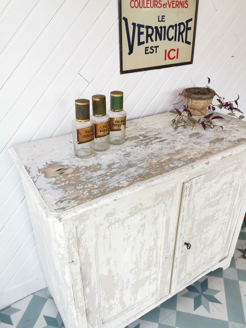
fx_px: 256
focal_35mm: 27
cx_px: 123
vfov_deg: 65.3
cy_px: 164
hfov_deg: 51.4
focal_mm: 5.56
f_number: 1.6
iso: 50
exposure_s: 1/241
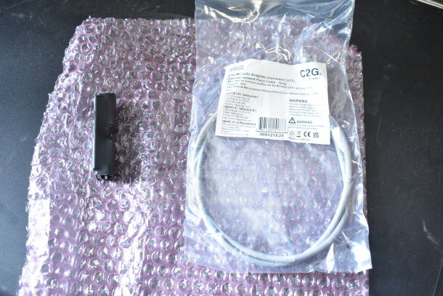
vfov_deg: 31.9
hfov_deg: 46.4
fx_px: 517
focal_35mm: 42
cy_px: 148
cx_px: 222
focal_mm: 28
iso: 1600
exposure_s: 1/80
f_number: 4.5
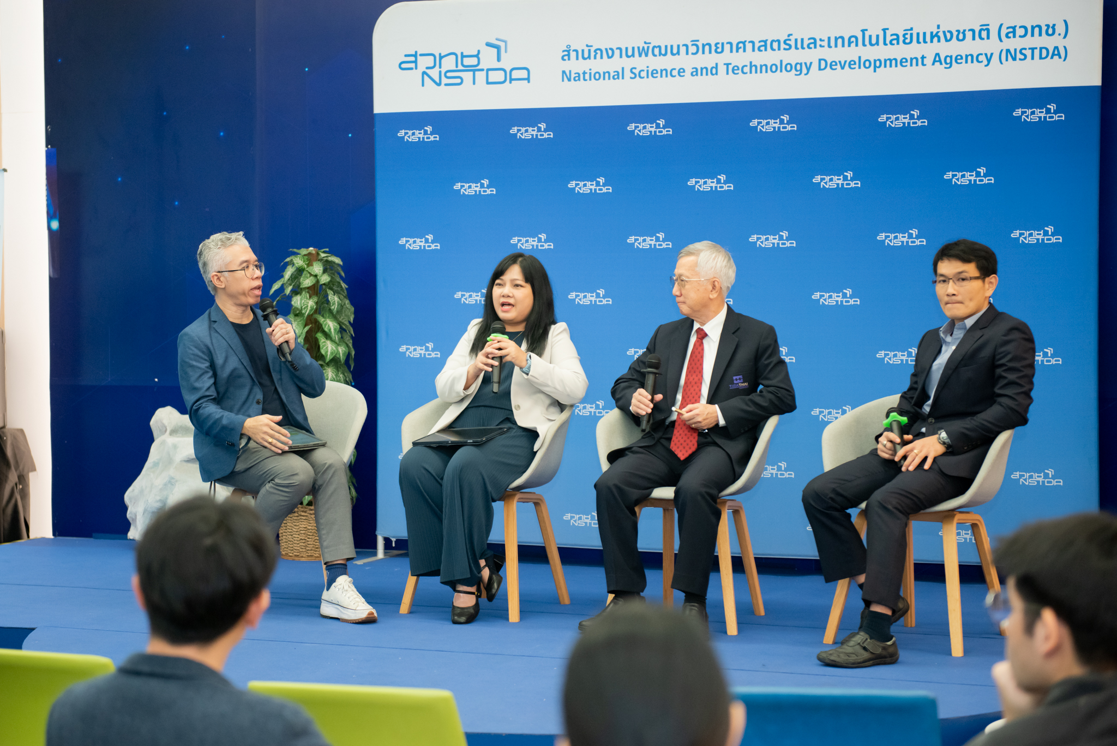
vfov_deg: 17.6
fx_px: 2410
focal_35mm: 78
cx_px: 499
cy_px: 361
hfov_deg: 26.1
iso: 1250
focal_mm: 70
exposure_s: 1/160
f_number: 2.8
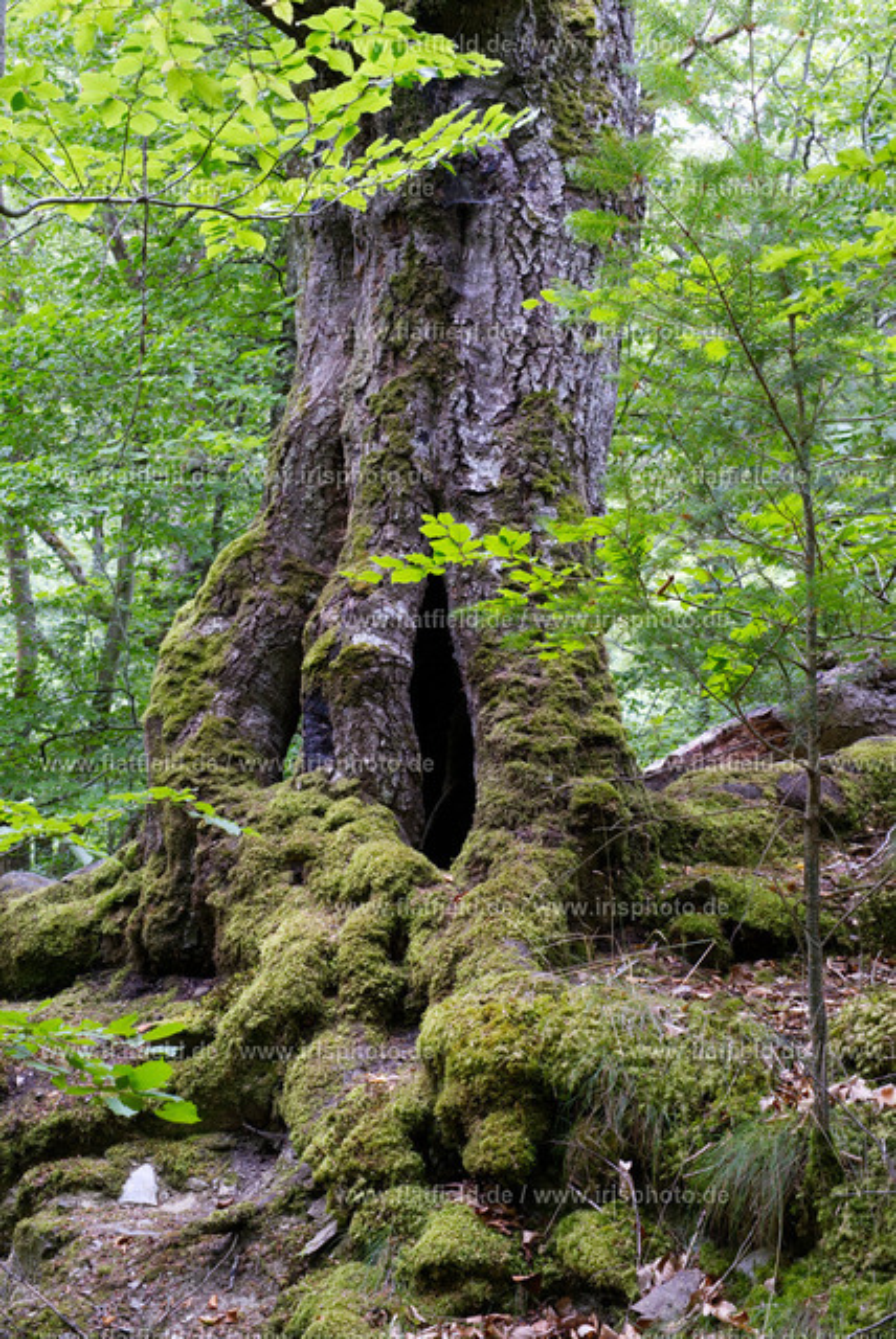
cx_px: 448
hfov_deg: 22.0
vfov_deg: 32.4
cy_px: 670
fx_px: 2309
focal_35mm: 62
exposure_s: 1/60
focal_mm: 41.1
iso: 1000
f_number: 7.1
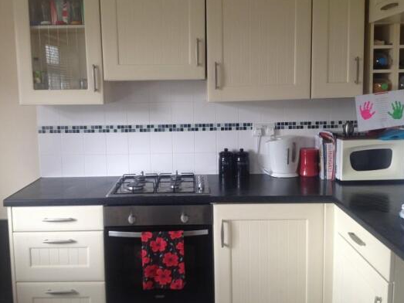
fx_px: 455
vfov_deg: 36.8
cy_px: 140
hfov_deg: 47.8
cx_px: 187
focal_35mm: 39
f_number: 2.4
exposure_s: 1/20
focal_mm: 4.28
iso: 64
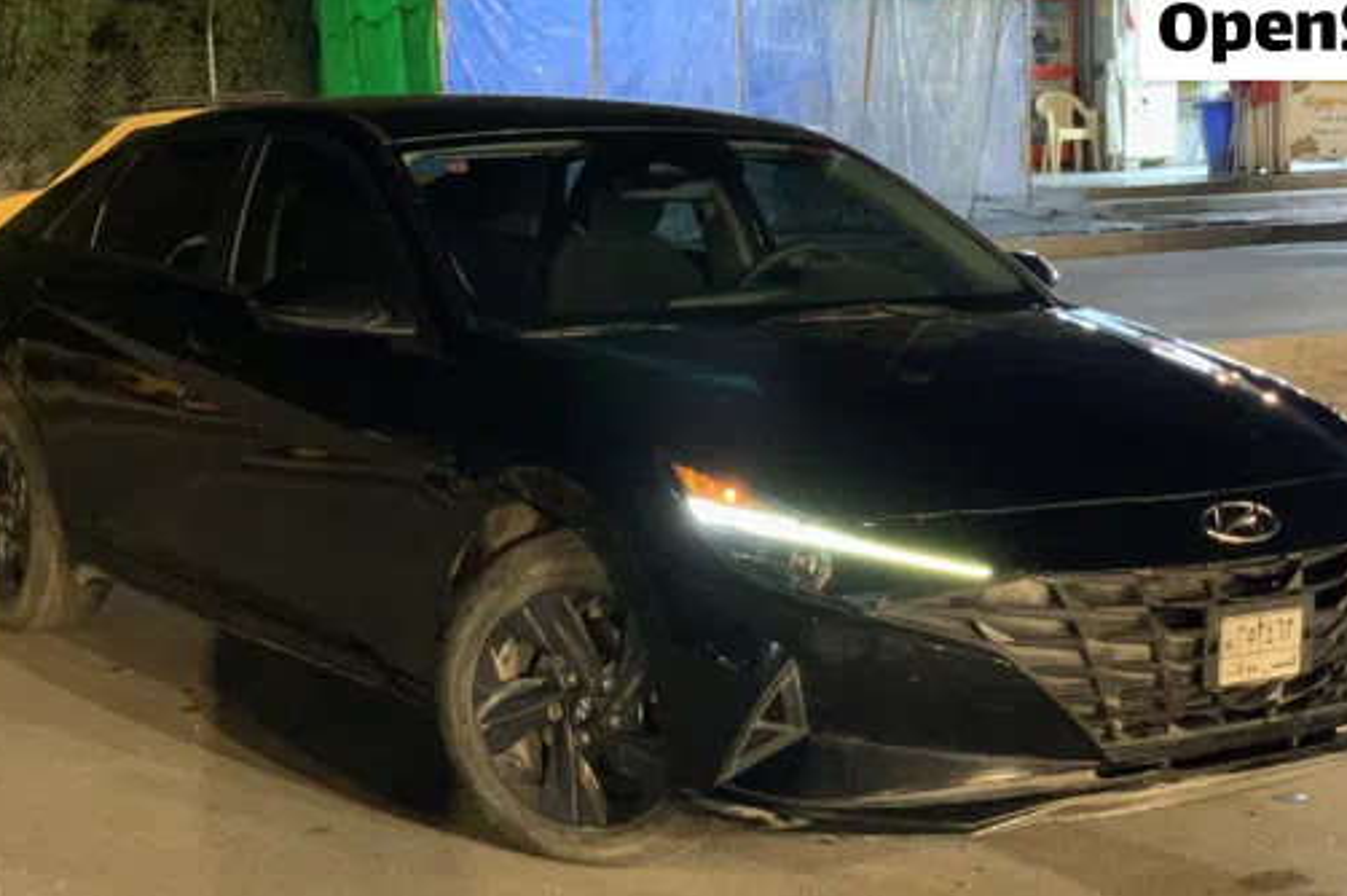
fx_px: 2580
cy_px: 467
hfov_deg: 29.2
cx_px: 735
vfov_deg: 19.7
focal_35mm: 69
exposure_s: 1/25
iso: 640
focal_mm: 6
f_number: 2.4
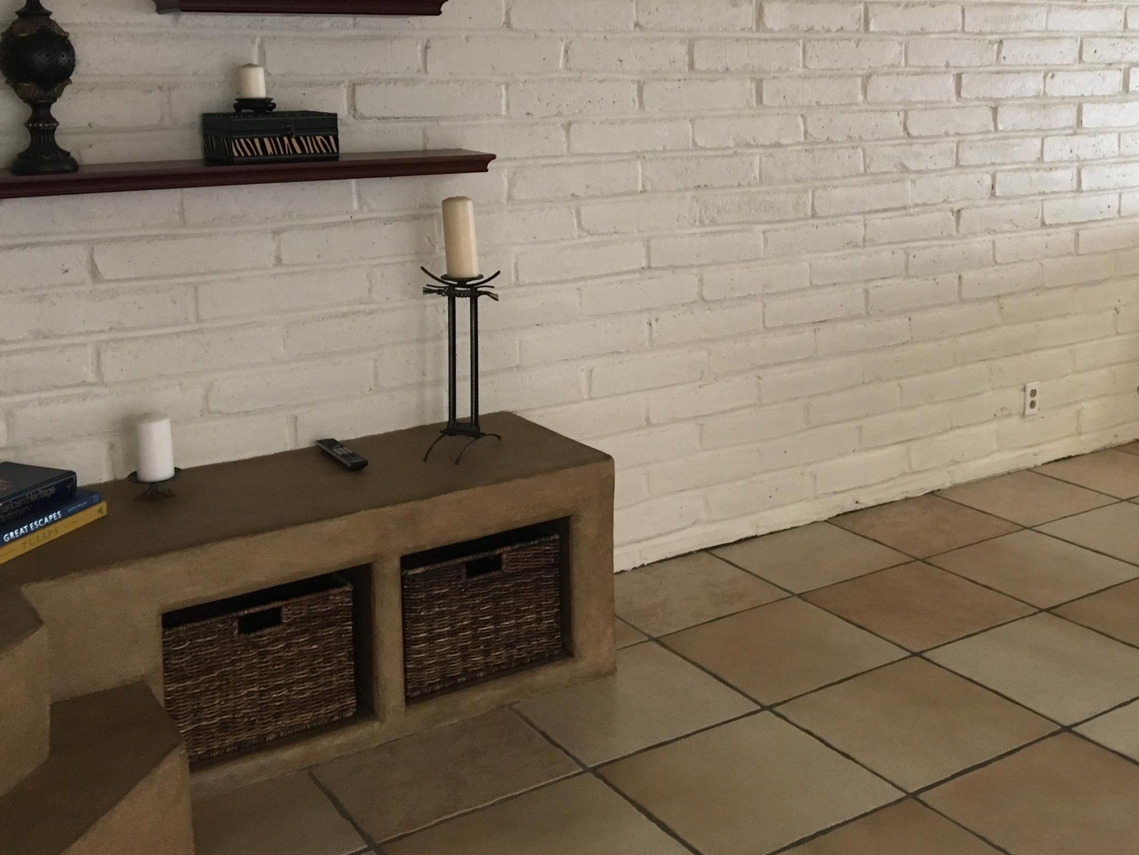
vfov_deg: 33.9
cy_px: 257
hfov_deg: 44.4
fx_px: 1382
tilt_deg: -9.0
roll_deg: +0.4
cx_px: 710
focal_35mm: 42
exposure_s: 1/30
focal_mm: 4.15
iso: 125
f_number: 2.2
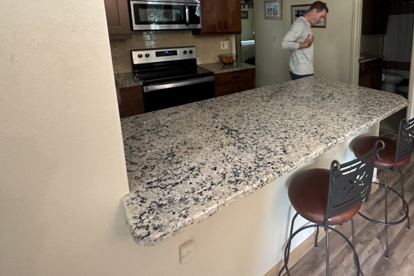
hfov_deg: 77.6
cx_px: 288
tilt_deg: -8.8
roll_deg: +0.9
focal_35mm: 21
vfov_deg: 56.0
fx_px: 241
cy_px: 63
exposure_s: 1/60
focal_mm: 2.22
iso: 800
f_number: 2.2
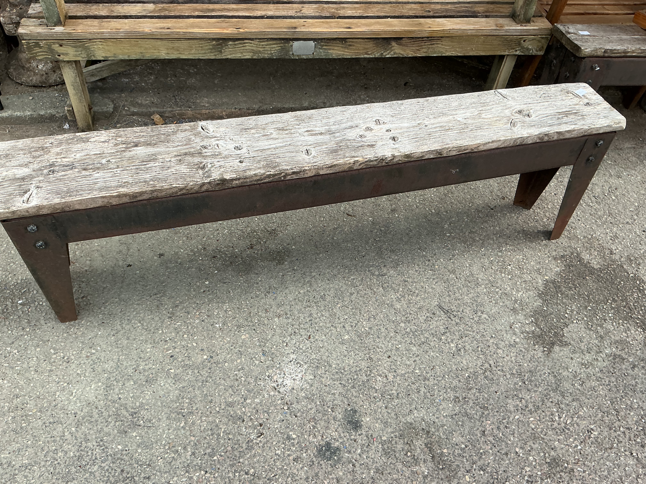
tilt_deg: -51.1
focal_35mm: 29
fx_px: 541
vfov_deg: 48.2
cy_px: 242
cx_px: 323
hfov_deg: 61.7
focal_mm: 3
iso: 25
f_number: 1.8
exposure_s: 1/635
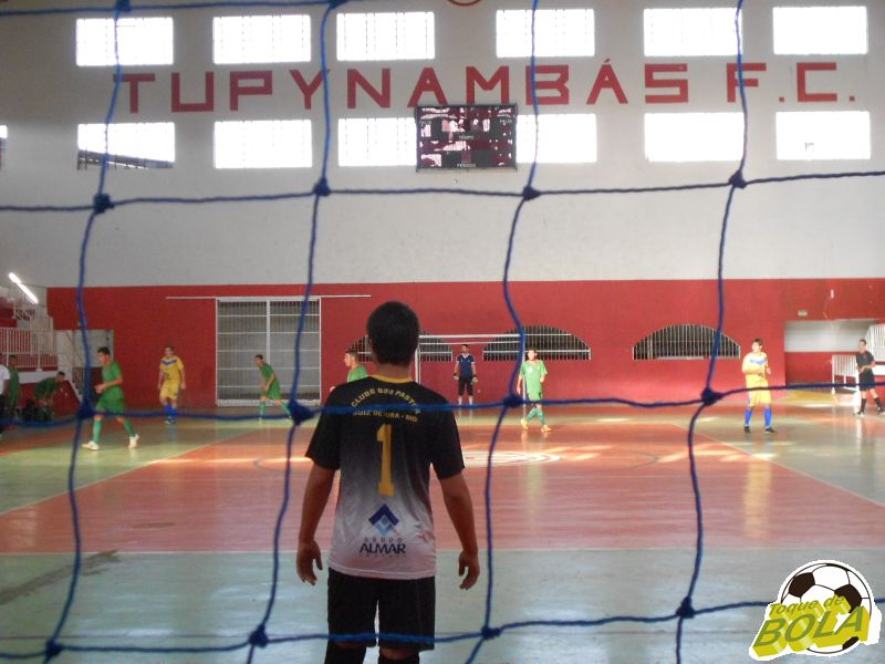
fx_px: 1253
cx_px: 442
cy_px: 332
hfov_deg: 38.9
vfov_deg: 29.7
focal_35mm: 49
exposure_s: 1/125
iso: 400
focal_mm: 9
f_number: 4.5
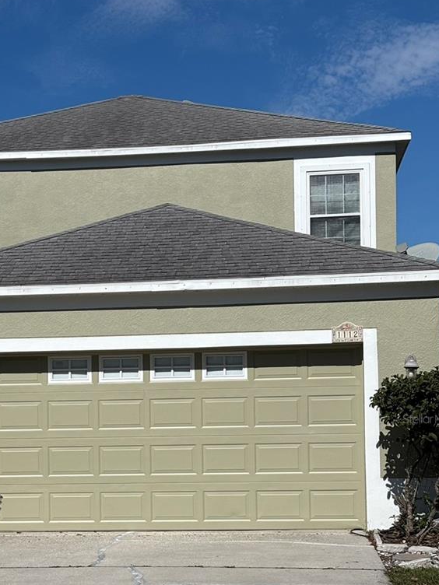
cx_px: 107
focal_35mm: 83
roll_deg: -0.3
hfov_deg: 17.7
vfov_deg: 23.4
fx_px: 1403
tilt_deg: -0.9
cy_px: 419
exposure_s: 1/7692
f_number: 1.6
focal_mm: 5.96
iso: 32
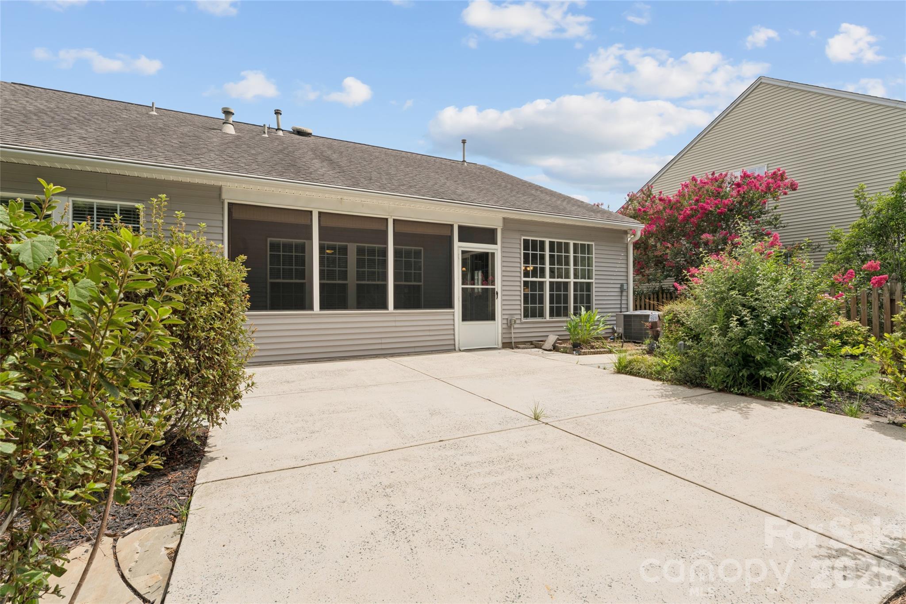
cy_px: 302
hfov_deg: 95.3
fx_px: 413
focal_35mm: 16
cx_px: 453
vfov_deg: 72.4
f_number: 13
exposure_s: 1/80
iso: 100
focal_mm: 16.4
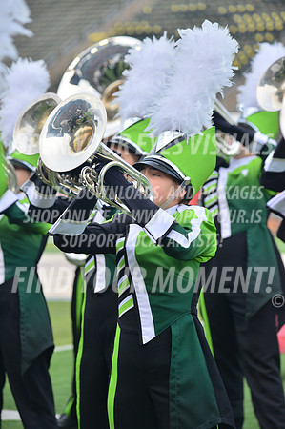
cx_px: 142
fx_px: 1964
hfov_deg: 8.3
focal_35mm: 165
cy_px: 214
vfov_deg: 12.5
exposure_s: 1/500
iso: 200
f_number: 5.6
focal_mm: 165
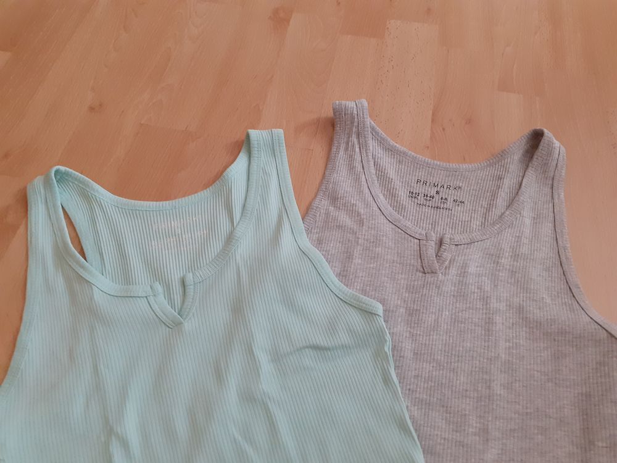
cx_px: 308
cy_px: 232
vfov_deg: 51.4
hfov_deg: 65.3
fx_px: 481
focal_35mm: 27
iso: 250
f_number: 1.9
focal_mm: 3.6
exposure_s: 1/25
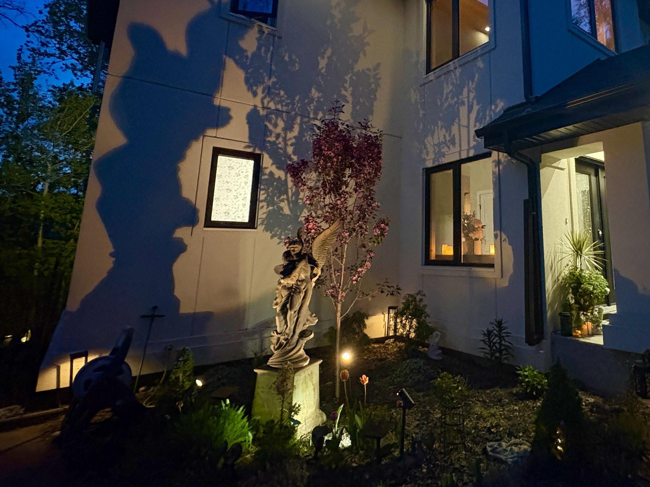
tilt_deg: +12.1
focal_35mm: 22
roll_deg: +0.8
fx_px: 413
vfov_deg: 60.0
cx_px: 454
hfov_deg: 73.1
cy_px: 172
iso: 1250
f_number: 2.2
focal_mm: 2.22
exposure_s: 1/30
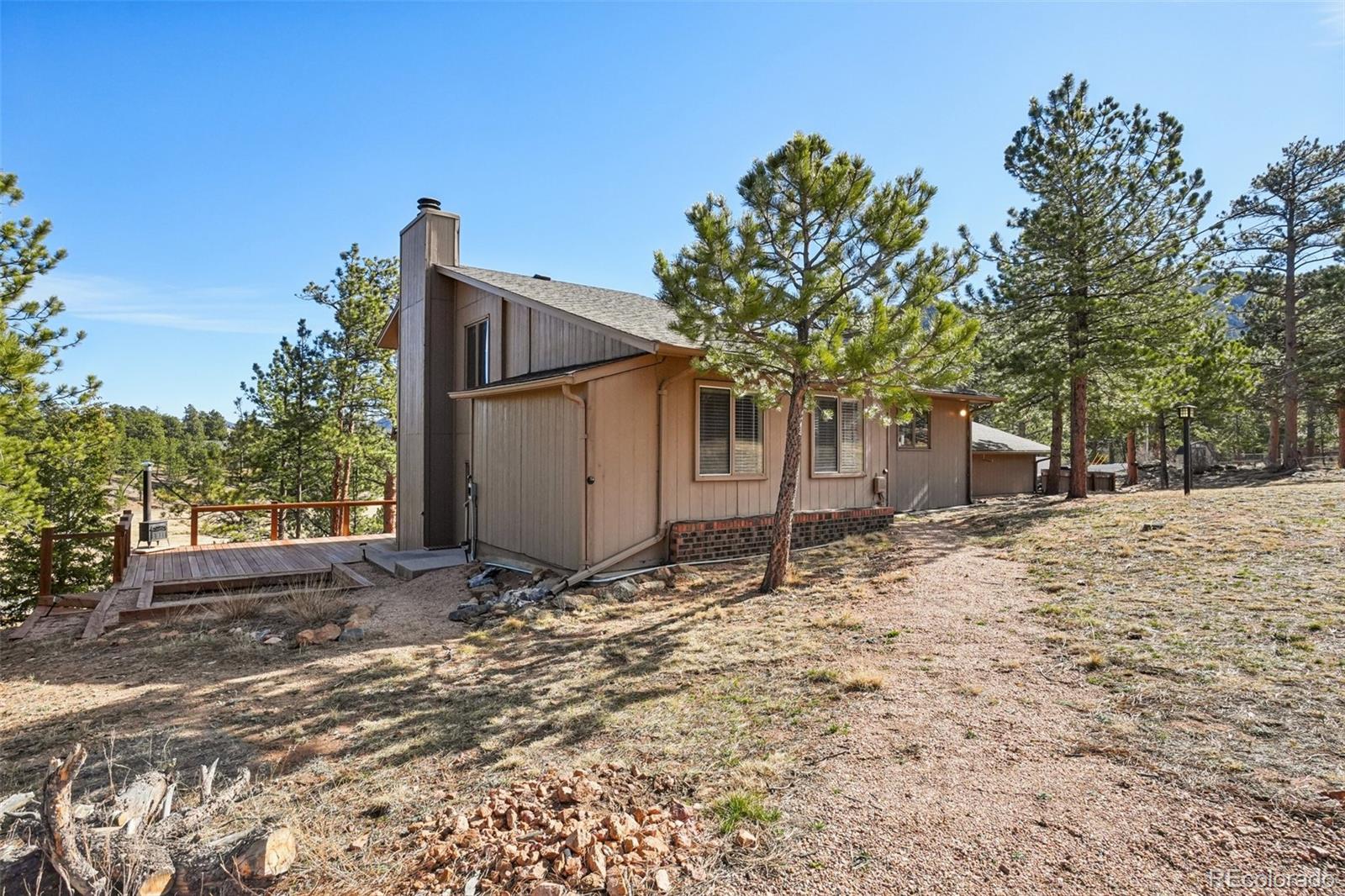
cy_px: 448
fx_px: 672
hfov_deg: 90.0
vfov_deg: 67.4
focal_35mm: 18
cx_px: 672
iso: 400
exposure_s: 1/800
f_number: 8
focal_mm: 12
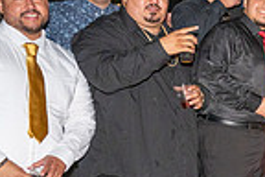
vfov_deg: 14.1
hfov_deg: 17.3
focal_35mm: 97
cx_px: 469
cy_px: 132
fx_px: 714
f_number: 3.5
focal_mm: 24
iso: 800
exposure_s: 1/160
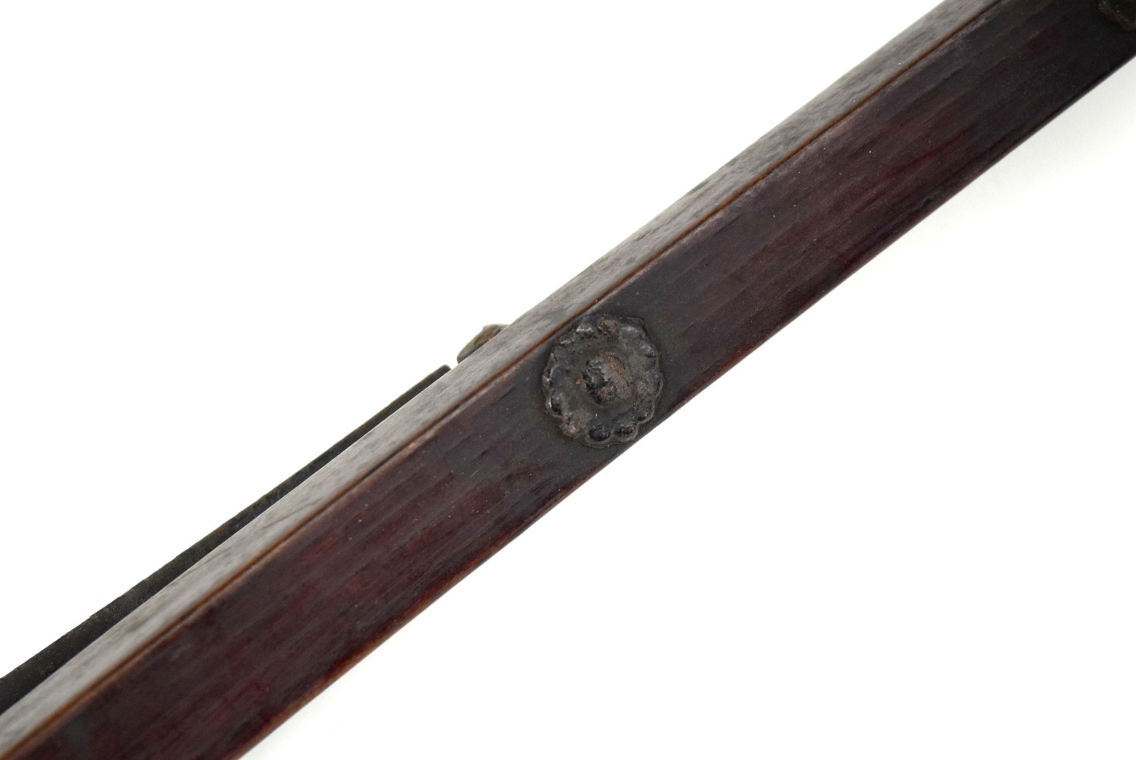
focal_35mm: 82
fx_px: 2605
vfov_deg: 16.6
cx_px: 568
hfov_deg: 24.6
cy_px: 380
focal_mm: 55
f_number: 5.6
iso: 1600
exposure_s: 1/2000
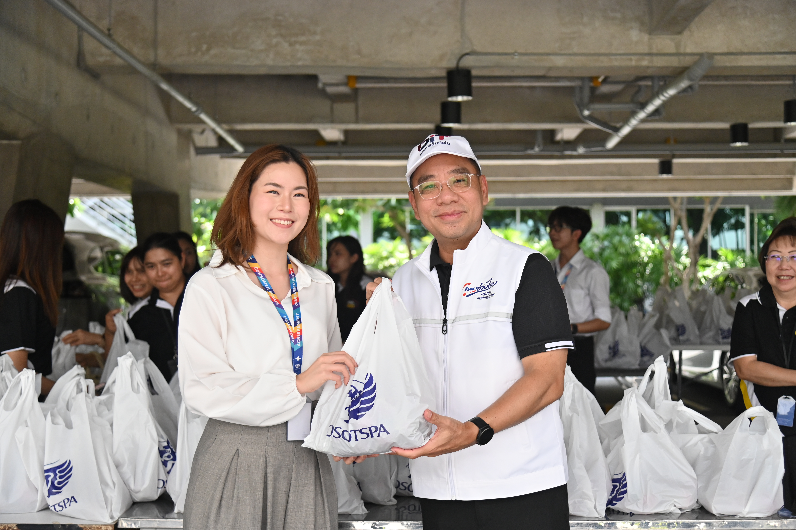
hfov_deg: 41.1
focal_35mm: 48
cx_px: 398
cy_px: 265
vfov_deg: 28.0
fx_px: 1061
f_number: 4
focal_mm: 48
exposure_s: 1/1600
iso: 2000
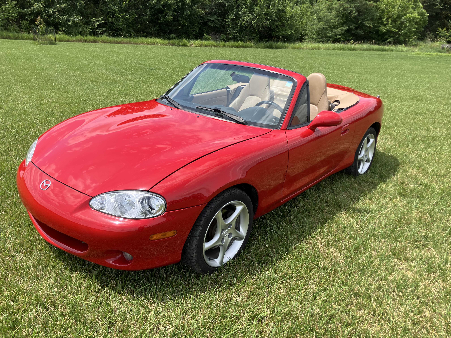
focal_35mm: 28
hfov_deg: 63.4
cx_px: 226
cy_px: 169
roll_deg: -2.2
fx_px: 365
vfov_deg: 49.7
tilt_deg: -23.1
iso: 32
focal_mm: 3.99
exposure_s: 1/1156
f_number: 1.8
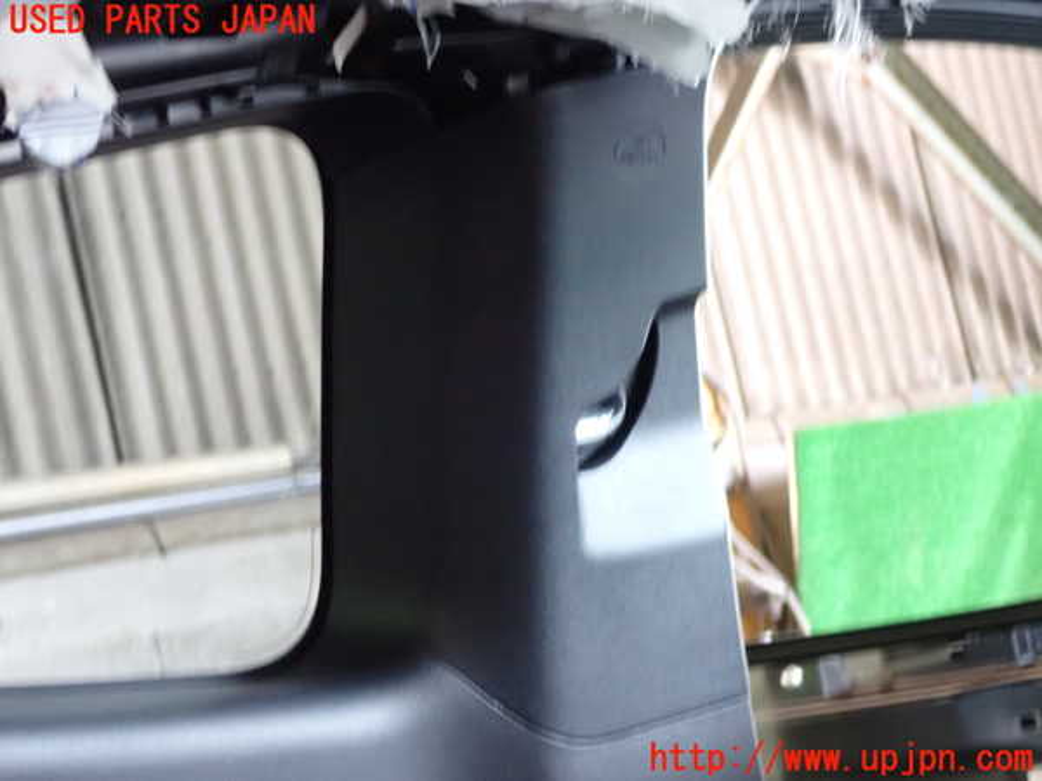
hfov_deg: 23.8
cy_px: 390
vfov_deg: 18.0
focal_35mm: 82
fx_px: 2468
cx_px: 521
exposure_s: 1/20
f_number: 4.3
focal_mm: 14.62
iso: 1250
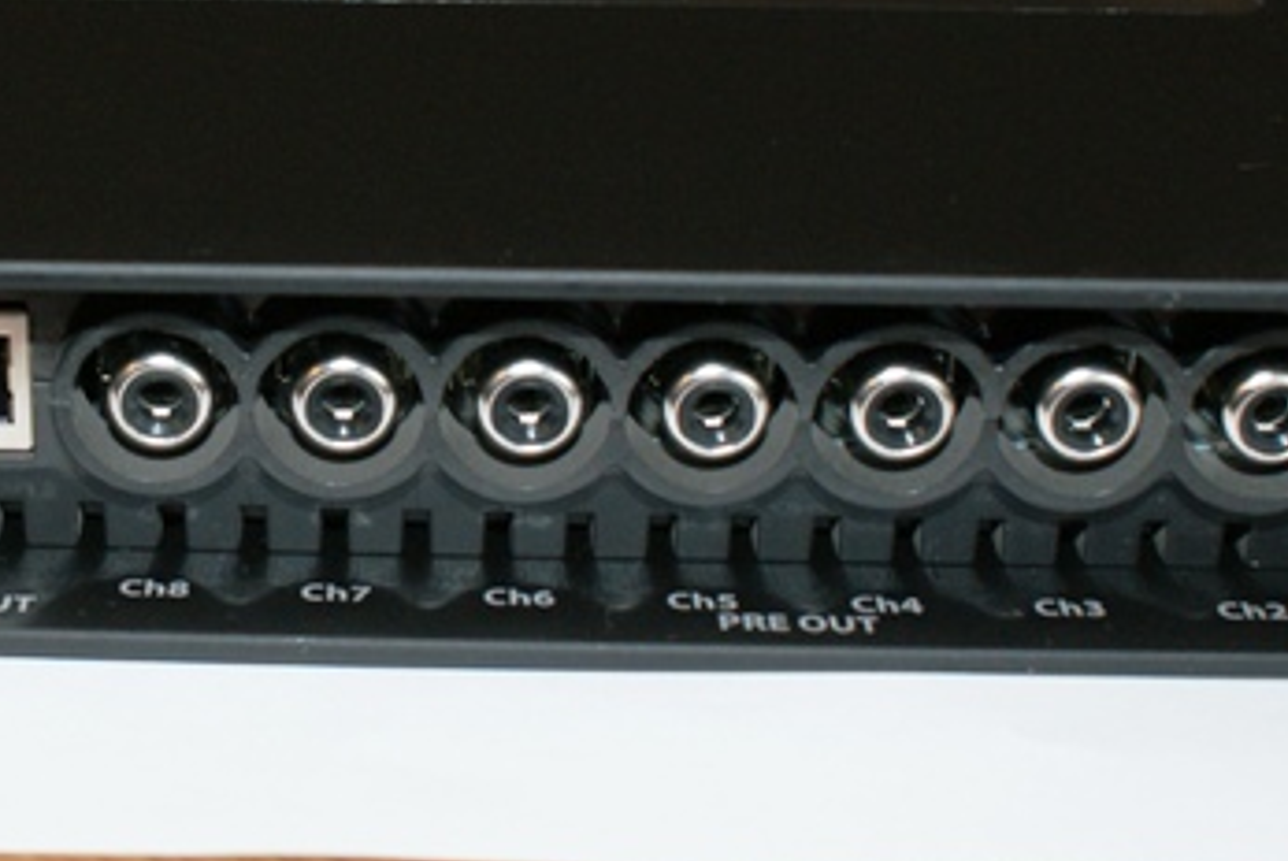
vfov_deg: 15.2
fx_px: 3223
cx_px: 223
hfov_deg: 22.2
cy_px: 219
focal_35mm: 90
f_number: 5.6
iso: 400
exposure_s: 1/60
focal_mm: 26
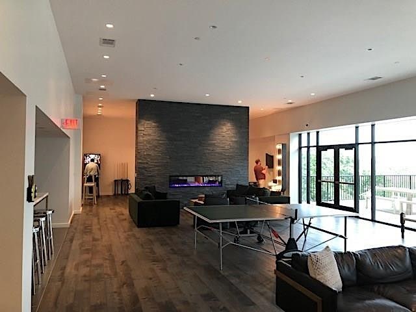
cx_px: 208
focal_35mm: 28
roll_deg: -0.1
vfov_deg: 49.7
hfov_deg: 63.4
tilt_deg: +1.6
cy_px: 156
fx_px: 336
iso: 40
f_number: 1.8
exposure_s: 1/15
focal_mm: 4
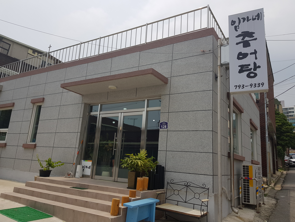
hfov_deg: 67.3
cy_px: 111
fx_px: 222
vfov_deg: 53.1
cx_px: 148
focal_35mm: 26
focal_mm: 4.2
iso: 40
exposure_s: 1/4096
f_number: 1.7
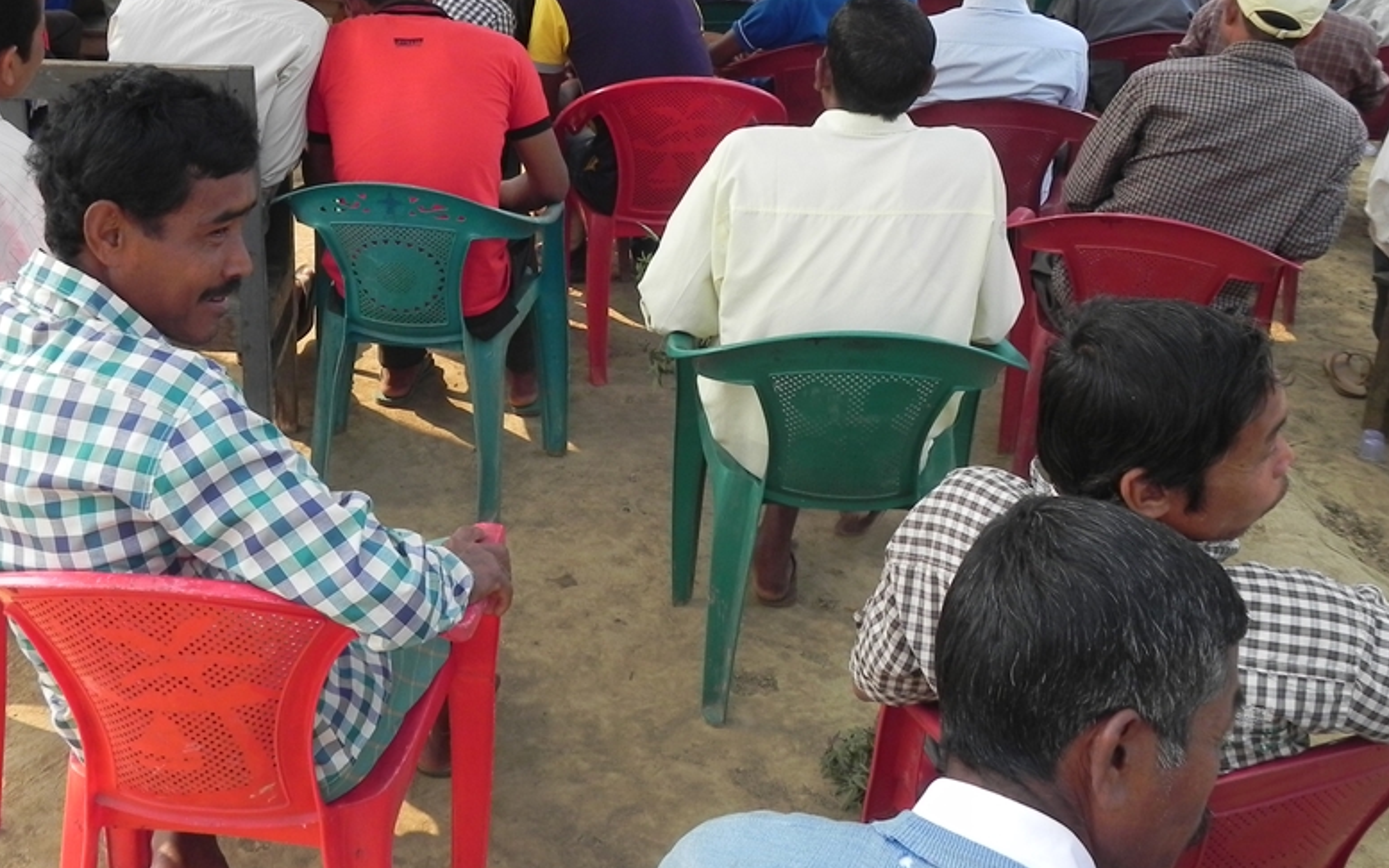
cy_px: 232
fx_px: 1704
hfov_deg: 44.2
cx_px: 567
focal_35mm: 45
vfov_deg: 28.2
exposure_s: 1/180
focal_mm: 5.9
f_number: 5
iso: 160
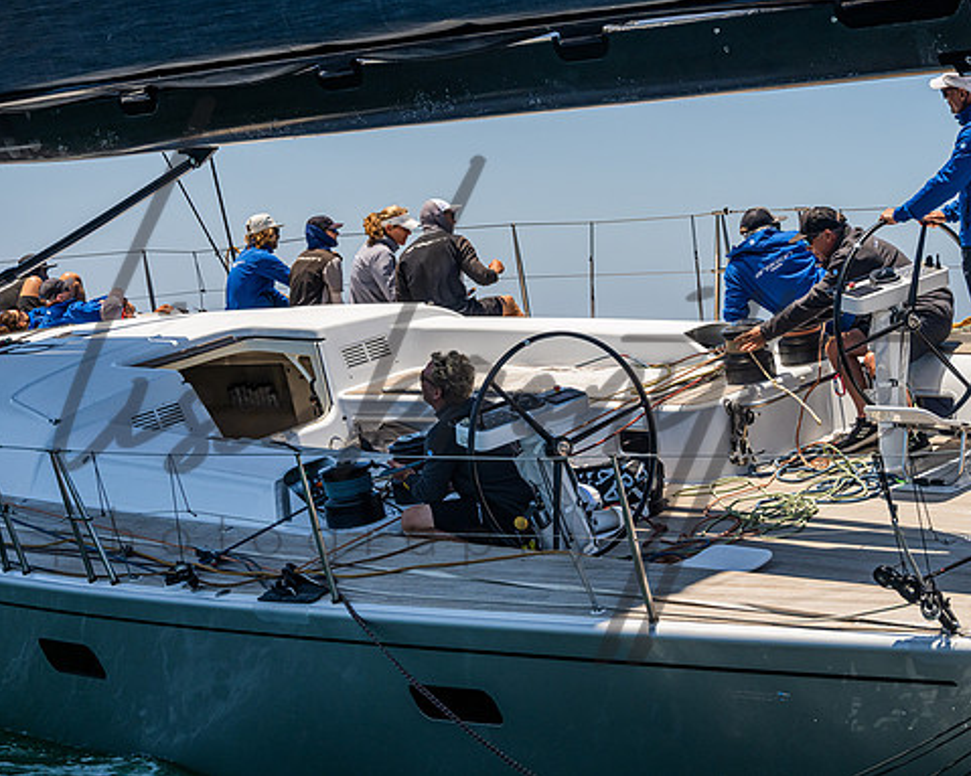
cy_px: 386
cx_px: 505
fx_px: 3103
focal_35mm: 108
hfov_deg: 17.8
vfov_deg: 14.3
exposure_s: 1/2500
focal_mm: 95
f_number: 8
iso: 500
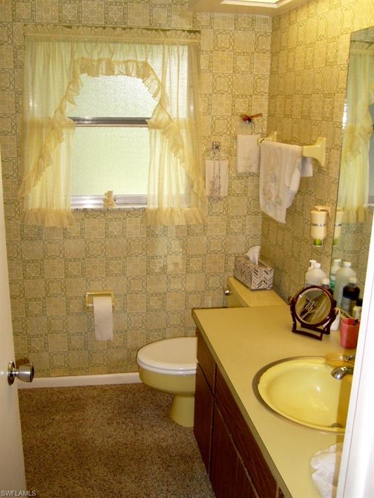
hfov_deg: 40.7
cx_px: 187
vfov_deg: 52.6
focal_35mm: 35
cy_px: 249
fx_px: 504
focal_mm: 5.8
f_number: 2.8
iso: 100
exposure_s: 1/45
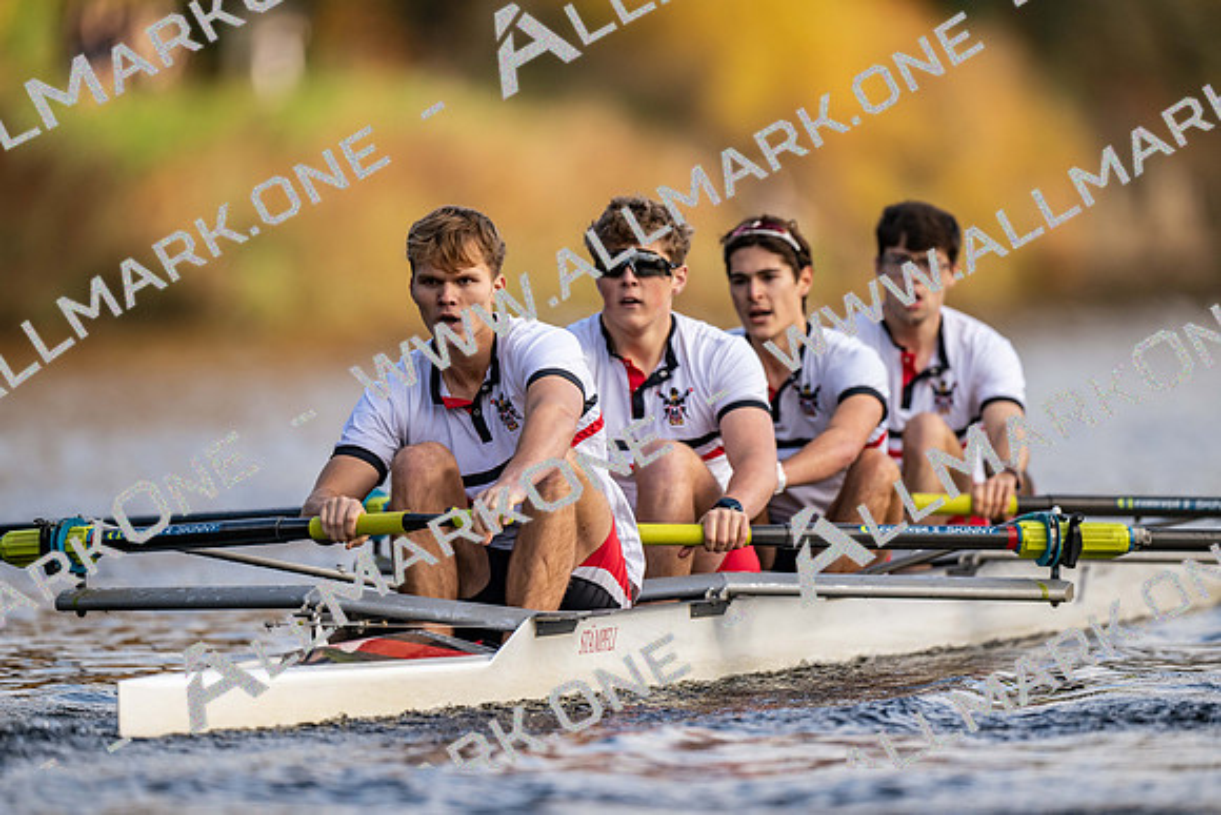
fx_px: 20354
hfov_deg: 3.4
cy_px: 408
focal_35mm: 600
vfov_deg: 2.3
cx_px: 610
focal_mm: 600
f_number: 4
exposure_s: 1/2500
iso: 720
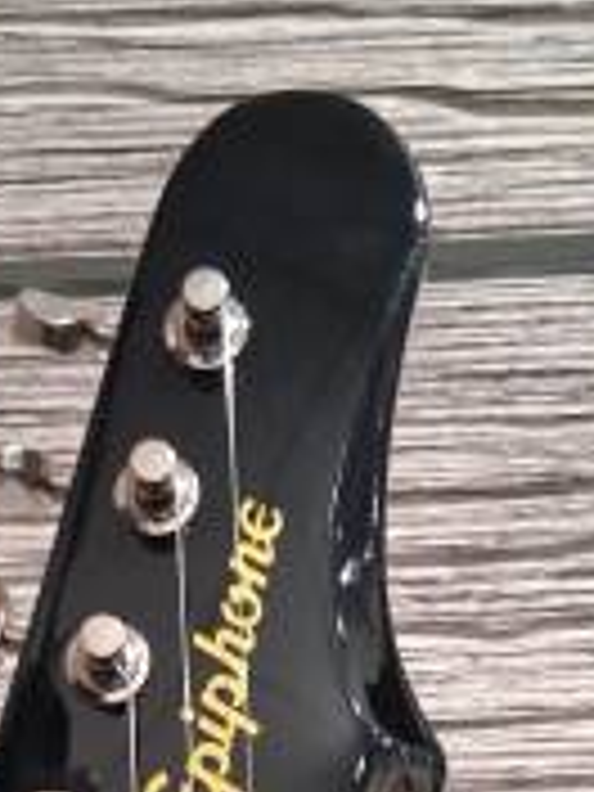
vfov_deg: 22.9
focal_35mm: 77
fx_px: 1762
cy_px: 990
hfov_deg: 19.0
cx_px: 162
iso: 320
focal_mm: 3.98
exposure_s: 1/50
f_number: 1.8
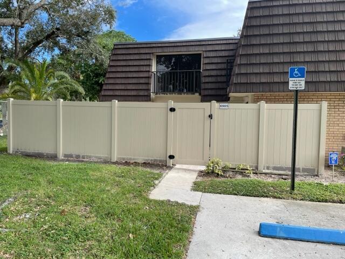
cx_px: 172
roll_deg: -0.3
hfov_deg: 67.3
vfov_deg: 53.1
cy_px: 130
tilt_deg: -2.0
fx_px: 259
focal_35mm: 26
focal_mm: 4.2
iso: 32
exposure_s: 1/1221
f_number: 1.6
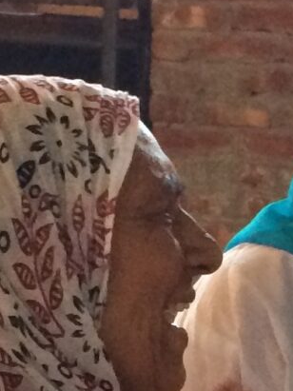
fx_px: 2112
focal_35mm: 187
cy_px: 475
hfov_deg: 7.9
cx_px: 320
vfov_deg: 10.4
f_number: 2.2
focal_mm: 4.12
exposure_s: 1/30
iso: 250
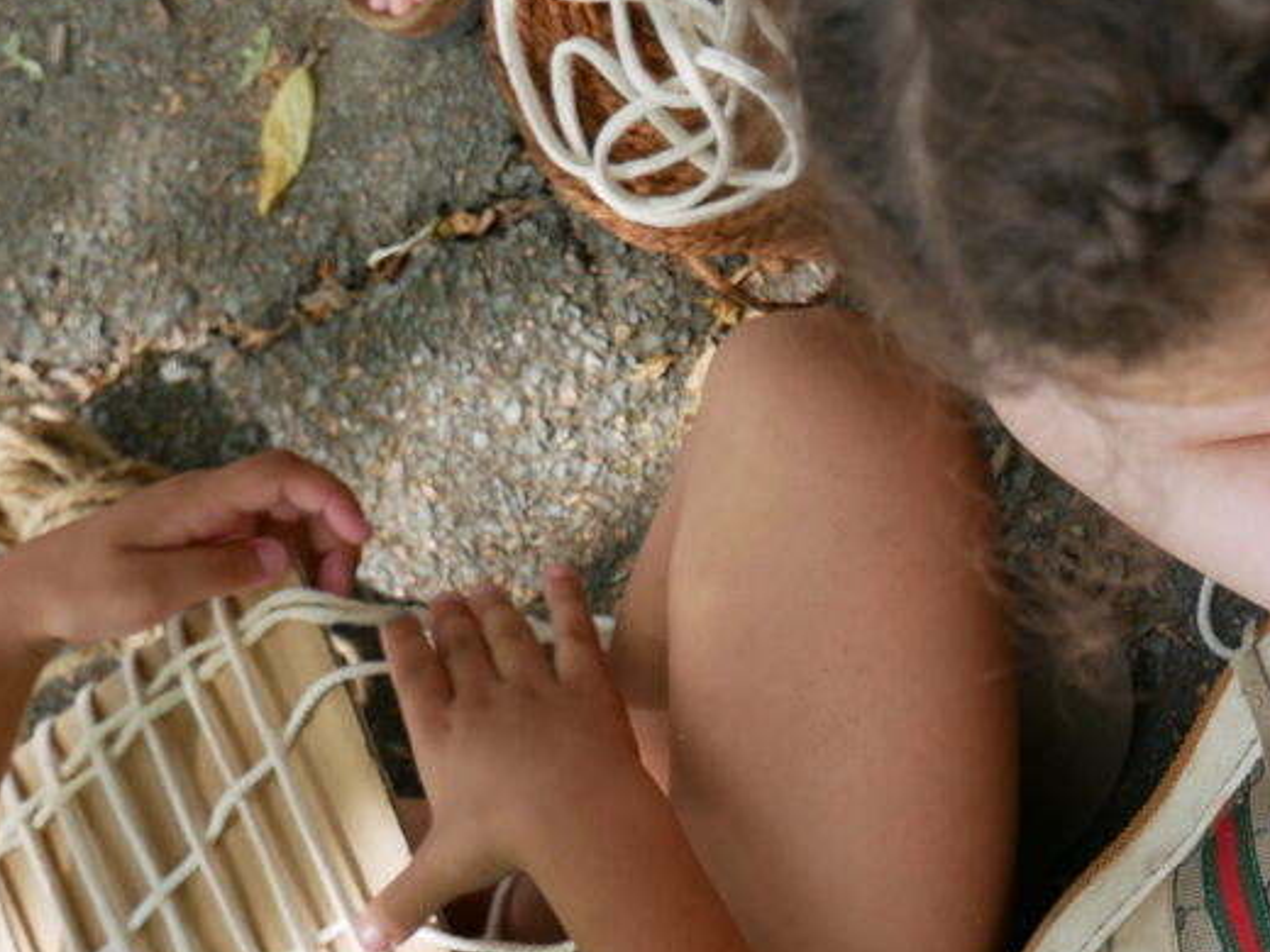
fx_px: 4769
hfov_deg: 15.1
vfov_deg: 11.4
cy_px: 807
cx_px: 1043
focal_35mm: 130
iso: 200
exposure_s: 1/160
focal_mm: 33
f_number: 5.6
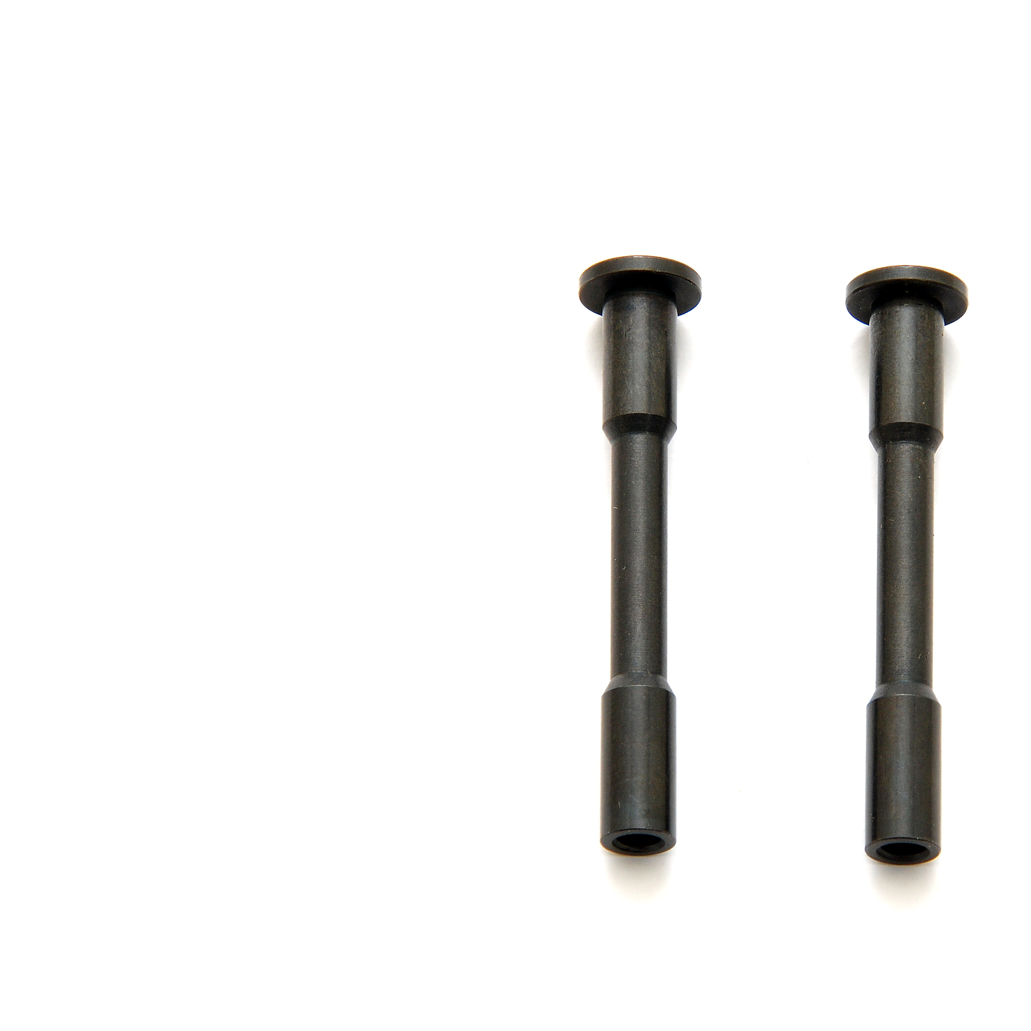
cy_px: 516
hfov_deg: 4.6
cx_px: 774
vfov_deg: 4.6
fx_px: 12940
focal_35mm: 384
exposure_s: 1/60
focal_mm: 200
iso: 400
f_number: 22
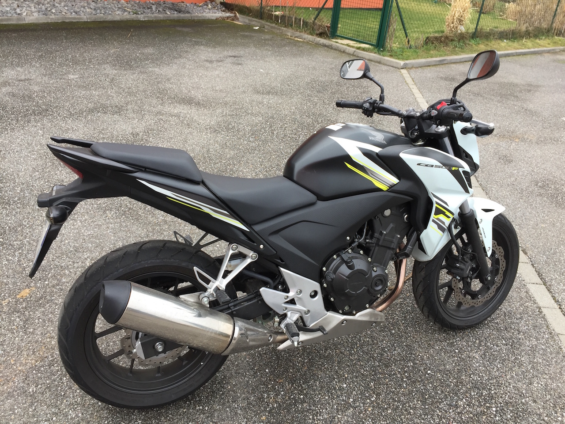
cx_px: 282
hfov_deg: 61.7
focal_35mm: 29
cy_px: 212
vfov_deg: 48.2
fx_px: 473
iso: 32
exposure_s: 1/338
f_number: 2.2
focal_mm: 4.15
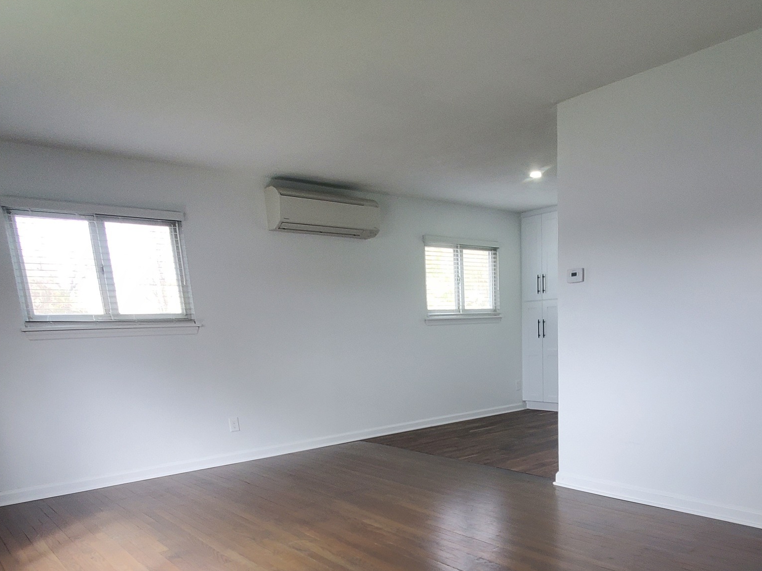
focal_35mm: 26
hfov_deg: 66.8
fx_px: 572
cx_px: 445
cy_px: 461
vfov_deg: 49.7
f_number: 2.2
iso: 100
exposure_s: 1/60
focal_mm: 1.8
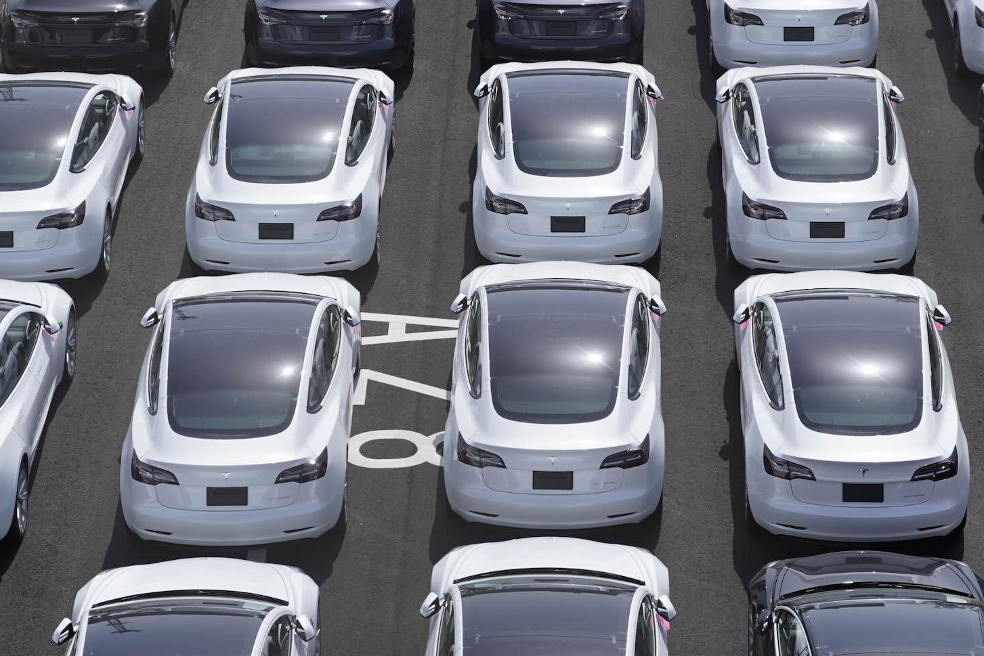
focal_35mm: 128
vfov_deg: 10.7
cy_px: 109
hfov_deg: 16.0
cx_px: 591
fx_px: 3499
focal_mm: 62
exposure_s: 1/2500
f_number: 2.8
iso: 100
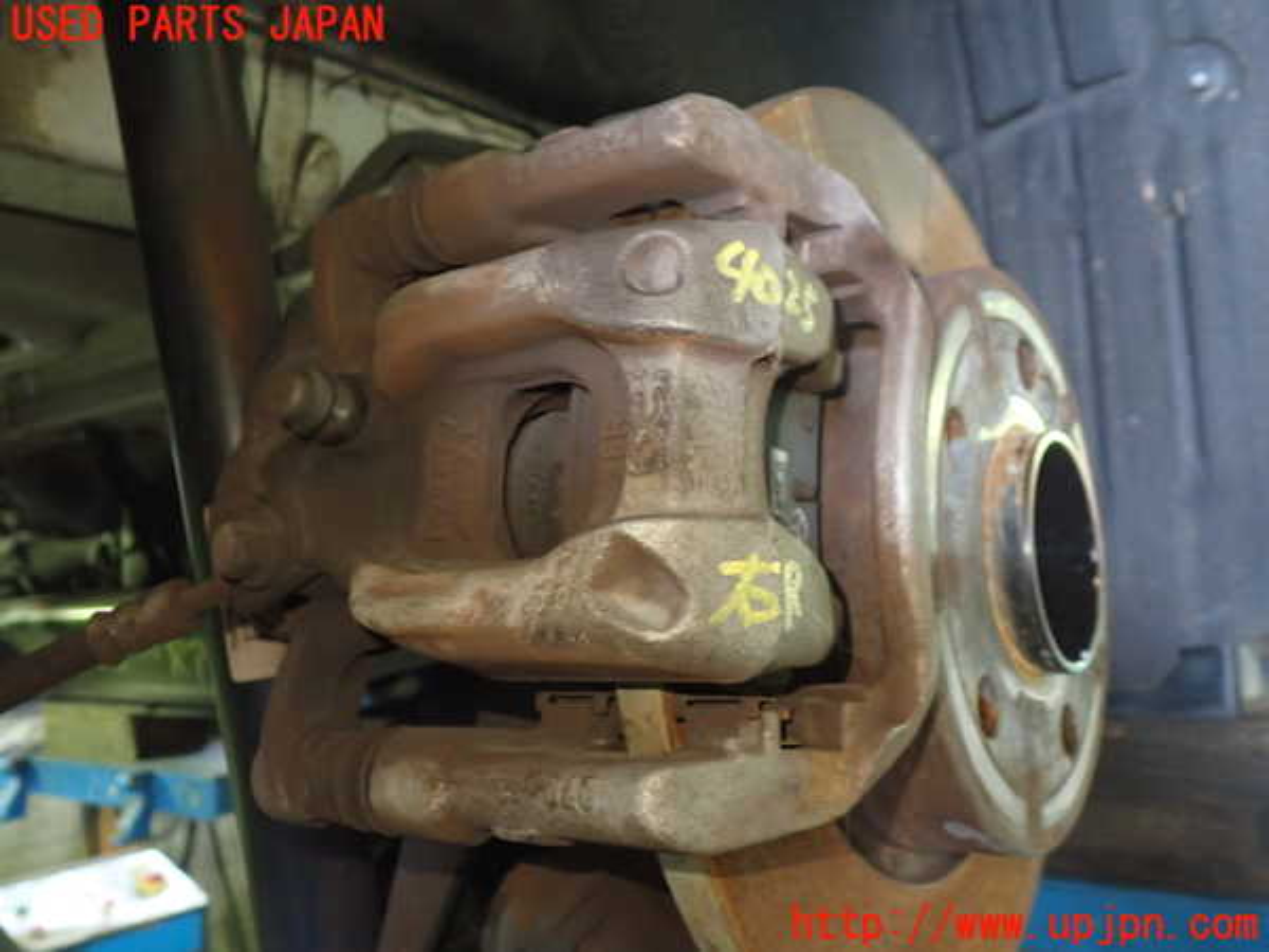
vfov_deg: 46.8
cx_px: 634
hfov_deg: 60.0
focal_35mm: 30
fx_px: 1100
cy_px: 476
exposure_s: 1/30
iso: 640
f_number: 2.3
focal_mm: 5.4
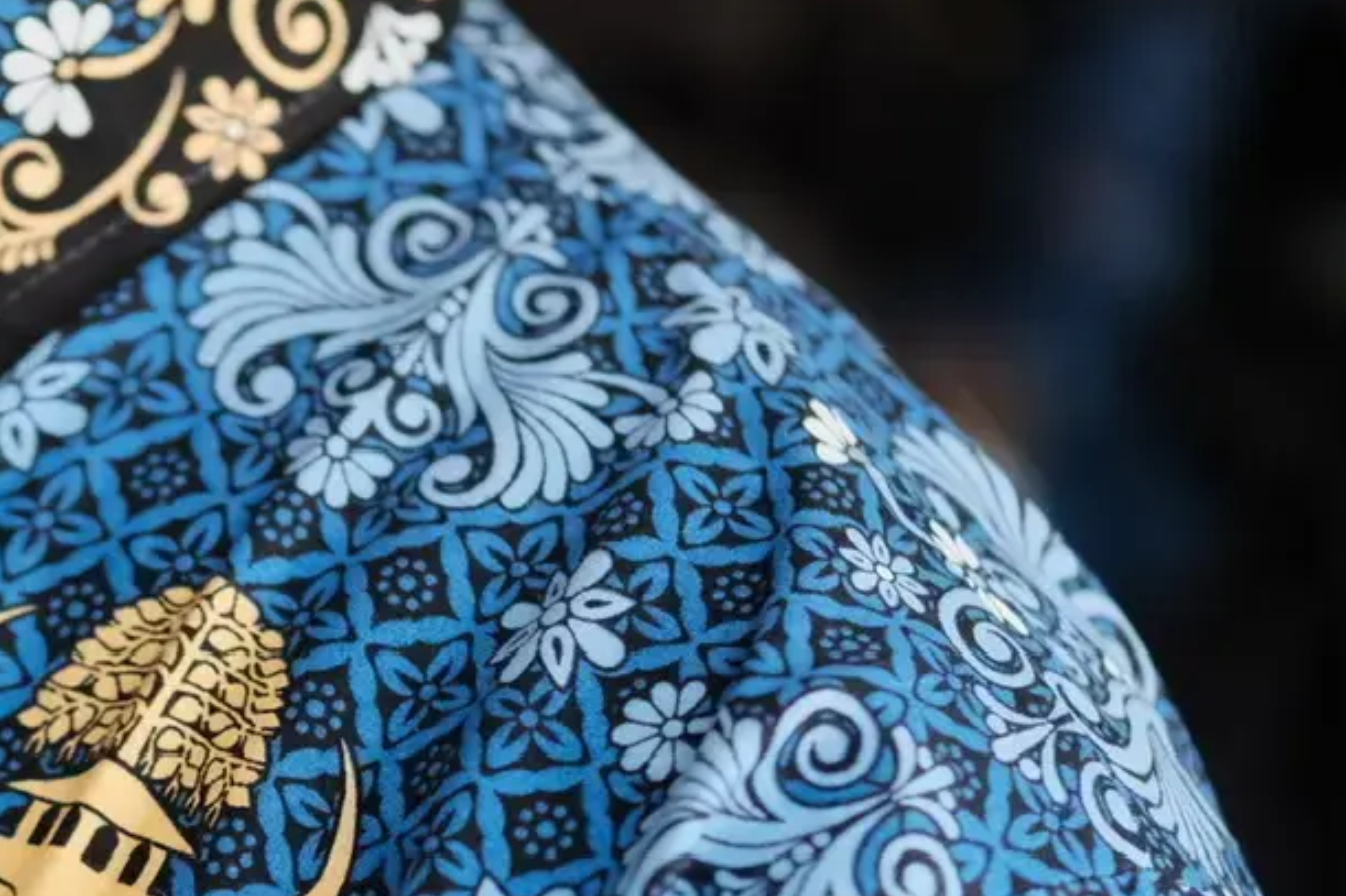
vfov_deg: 8.7
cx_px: 282
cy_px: 890
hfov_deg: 13.0
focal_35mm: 157
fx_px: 5868
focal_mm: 50
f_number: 2
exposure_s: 1/200
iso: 2500
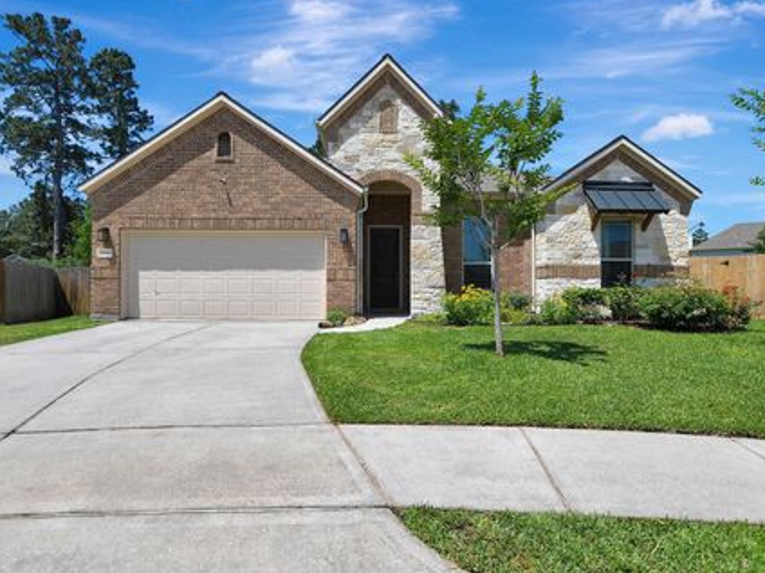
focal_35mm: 17
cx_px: 392
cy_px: 284
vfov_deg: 74.7
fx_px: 376
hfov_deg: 91.0
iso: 100
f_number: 4.5
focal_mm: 10
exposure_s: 1/640
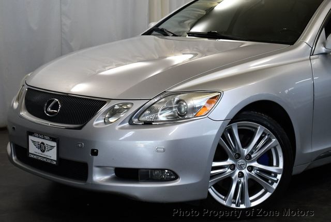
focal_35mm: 76
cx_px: 166
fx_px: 699
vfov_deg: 18.0
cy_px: 111
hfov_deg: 26.6
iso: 800
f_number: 4.8
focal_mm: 38
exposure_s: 1/250
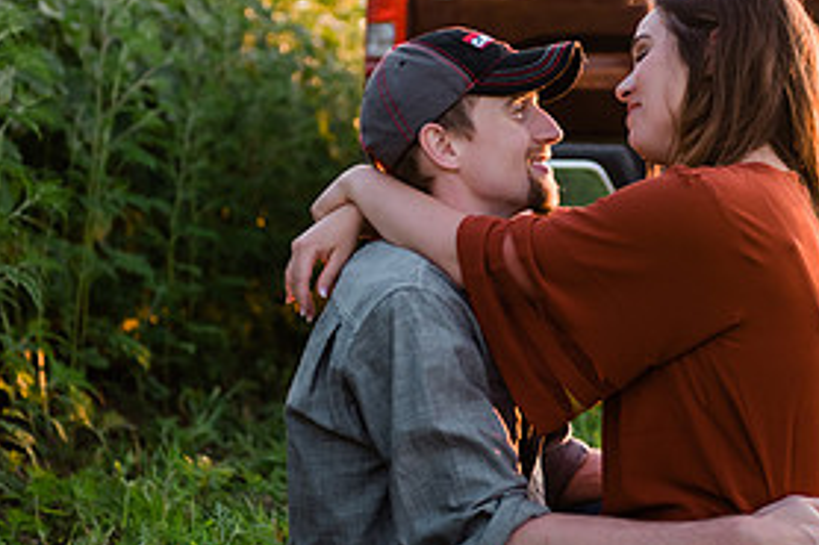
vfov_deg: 11.7
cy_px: 217
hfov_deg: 17.5
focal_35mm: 117
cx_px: 368
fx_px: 2660
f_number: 2.8
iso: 320
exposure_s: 1/400
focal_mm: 56
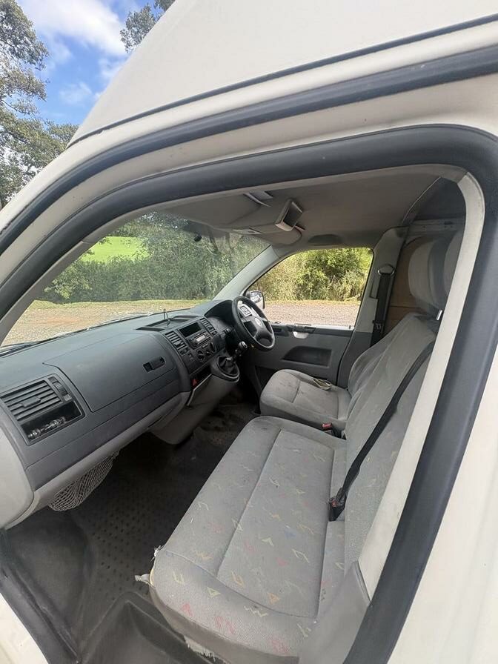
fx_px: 269
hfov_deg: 85.7
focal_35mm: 14
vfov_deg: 102.1
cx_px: 249
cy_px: 332
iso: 64
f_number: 2.2
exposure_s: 1/251
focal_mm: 2.22
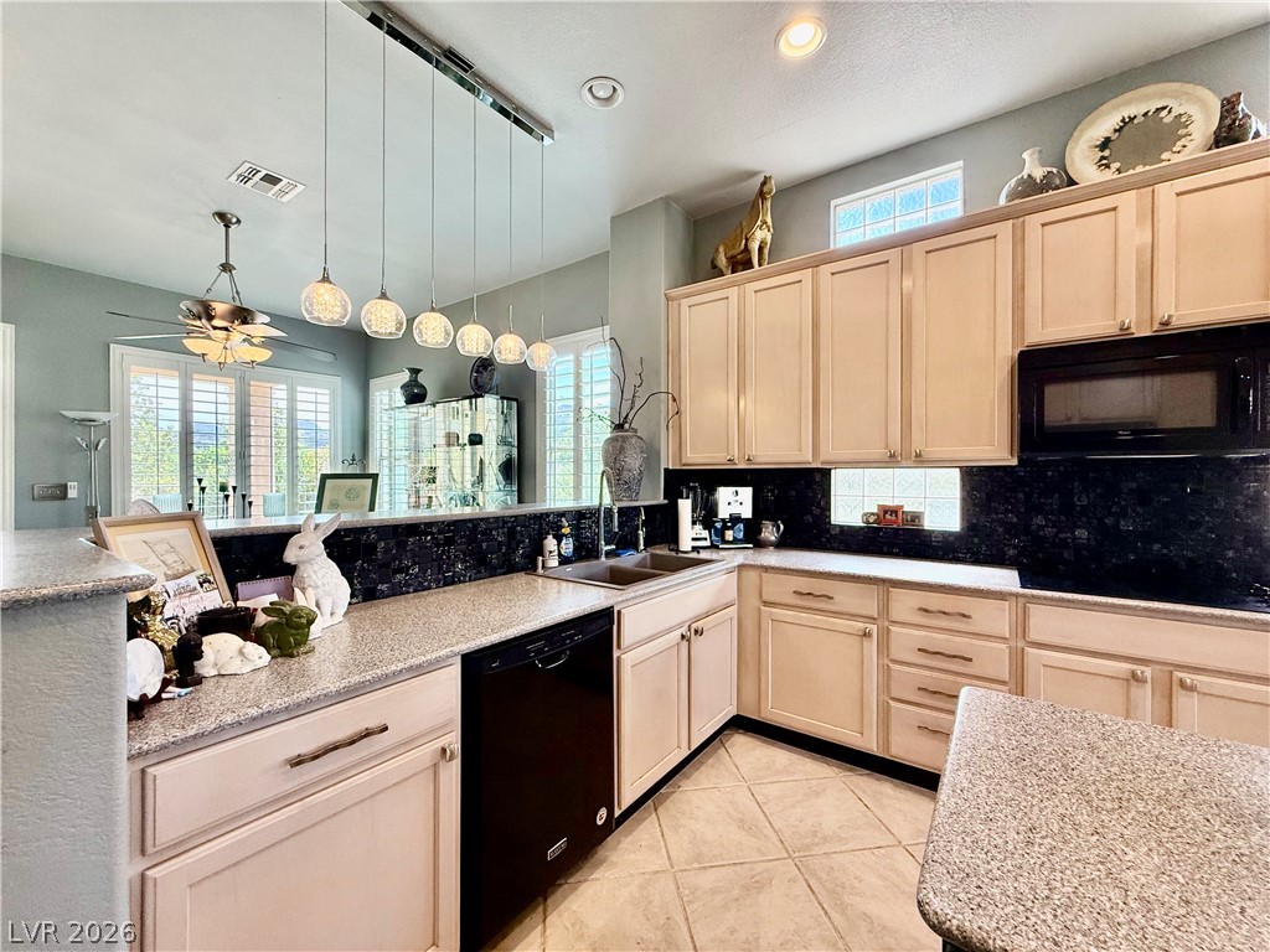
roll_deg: +0.1
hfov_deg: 102.1
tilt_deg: +0.9
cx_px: 635
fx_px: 514
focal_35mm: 14
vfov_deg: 85.7
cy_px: 476
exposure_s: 1/120
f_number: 2.2
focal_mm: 2.22
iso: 200
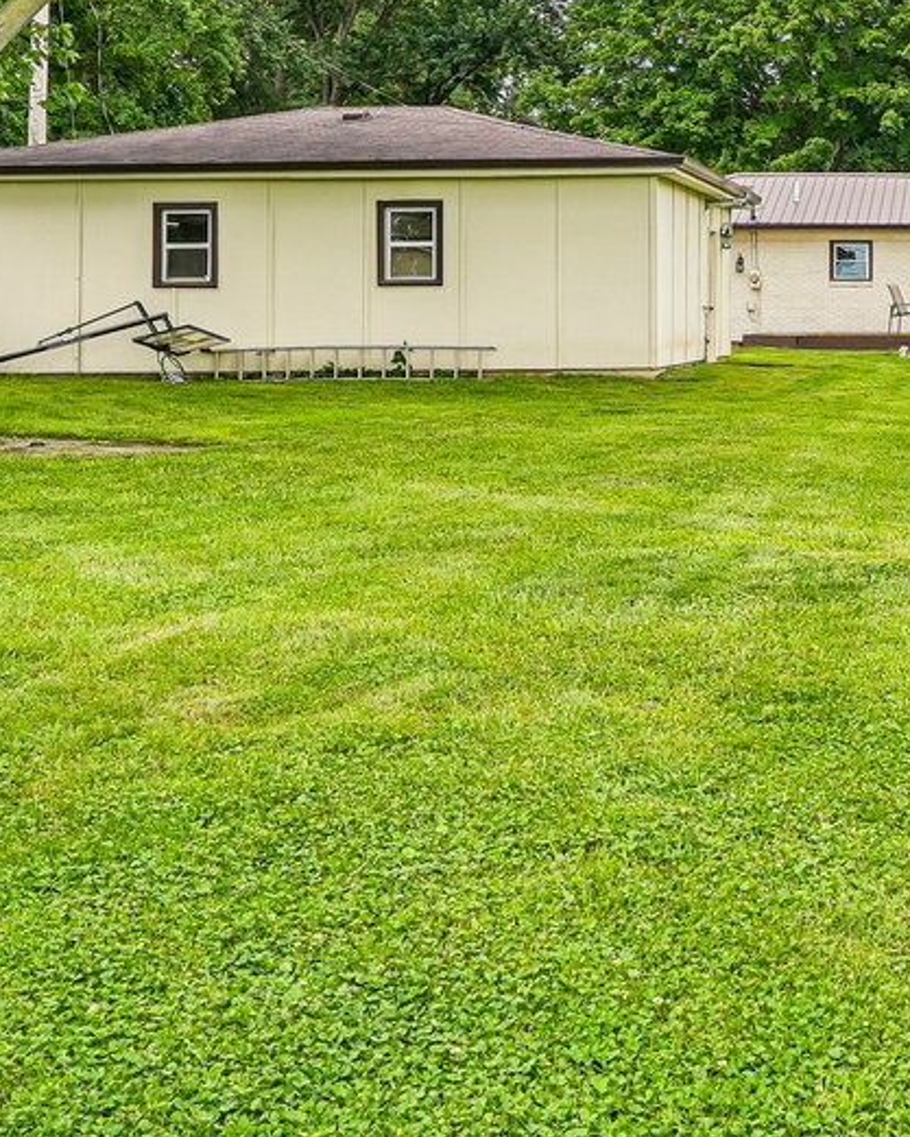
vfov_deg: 31.2
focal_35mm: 59
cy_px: 246
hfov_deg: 24.2
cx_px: 997
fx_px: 1986
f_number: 8
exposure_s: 1/60
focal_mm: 16
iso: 100
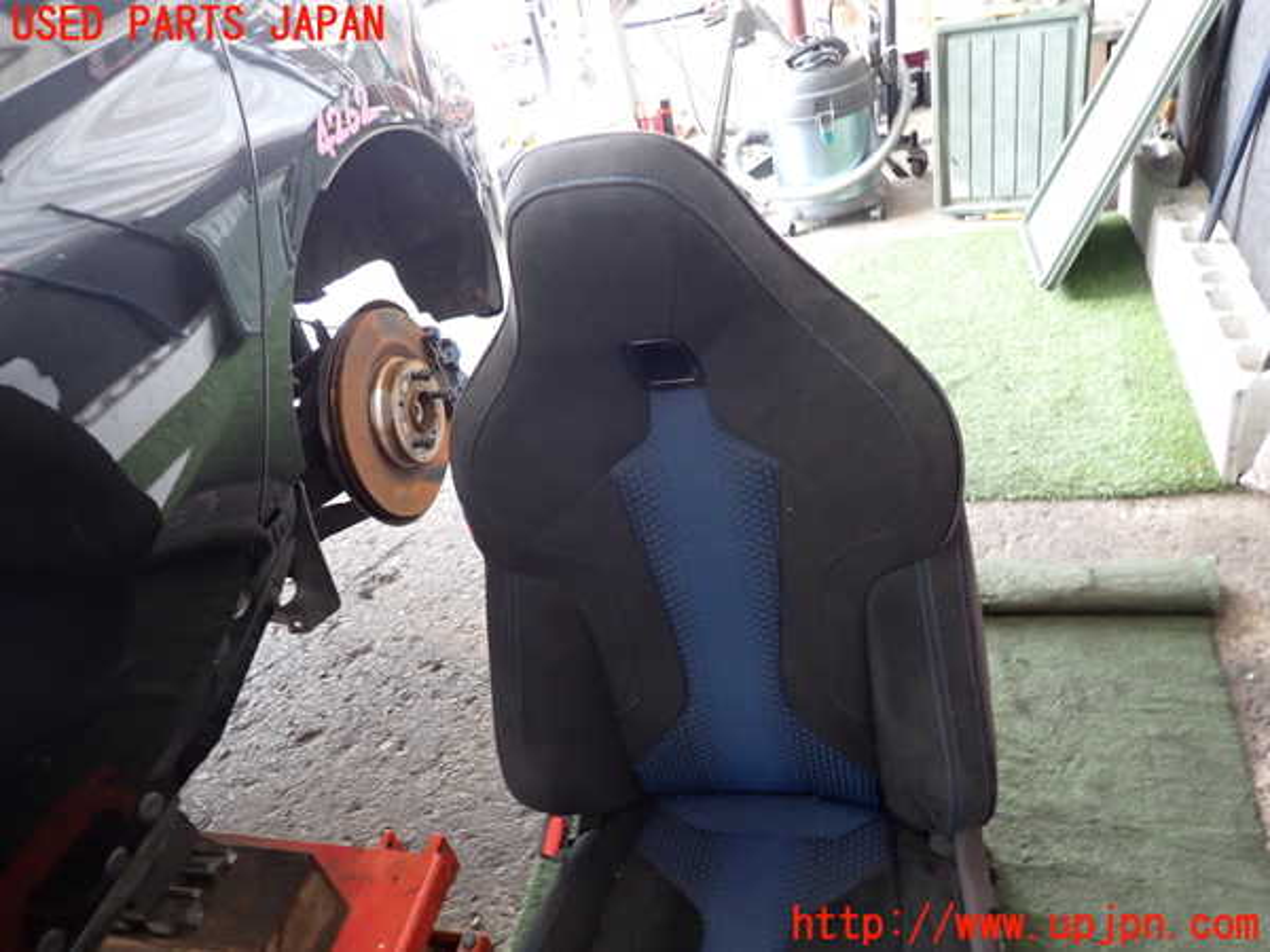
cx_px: 635
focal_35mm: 25
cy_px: 476
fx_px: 917
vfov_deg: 54.9
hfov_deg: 69.4
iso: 250
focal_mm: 4.5
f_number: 2
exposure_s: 1/30
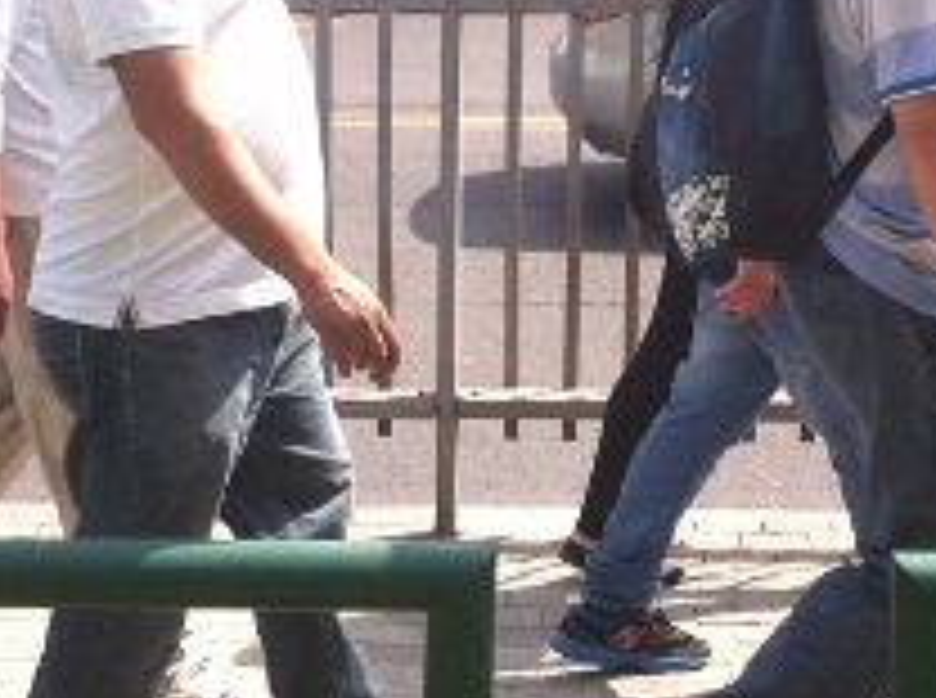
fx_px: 3453
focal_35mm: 128
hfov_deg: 15.4
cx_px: 662
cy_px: 113
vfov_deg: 11.5
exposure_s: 1/591
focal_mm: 3.85
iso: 80
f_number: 2.8
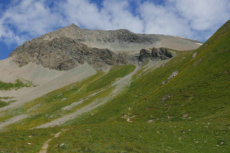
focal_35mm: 41
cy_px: 76
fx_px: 262
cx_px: 115
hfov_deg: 47.4
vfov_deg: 32.7
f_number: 5.6
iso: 200
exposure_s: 1/1300
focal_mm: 18.6
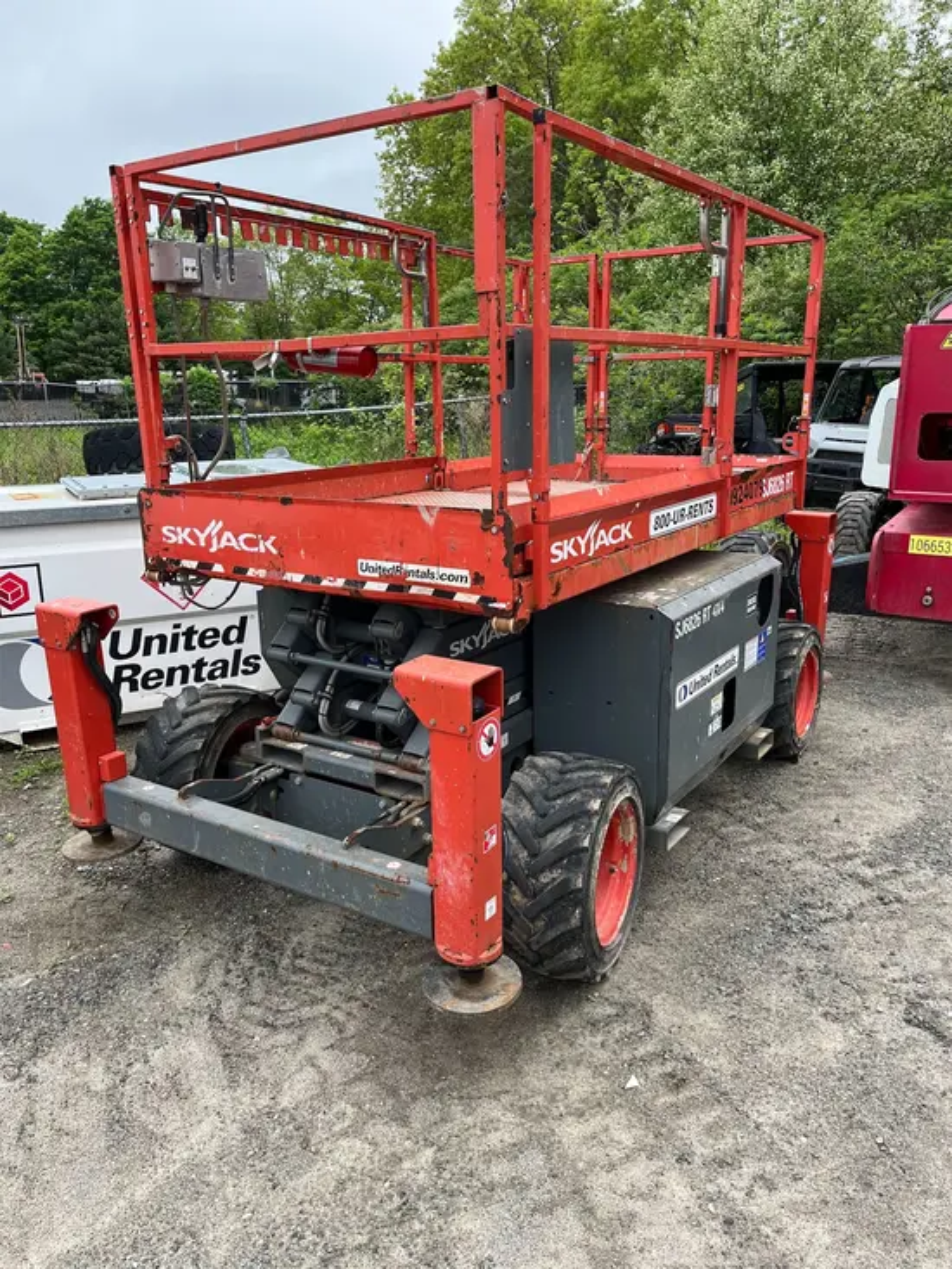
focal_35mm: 26
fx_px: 953
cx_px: 476
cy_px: 634
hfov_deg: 53.1
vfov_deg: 67.3
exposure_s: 1/475
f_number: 1.6
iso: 50
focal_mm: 5.1
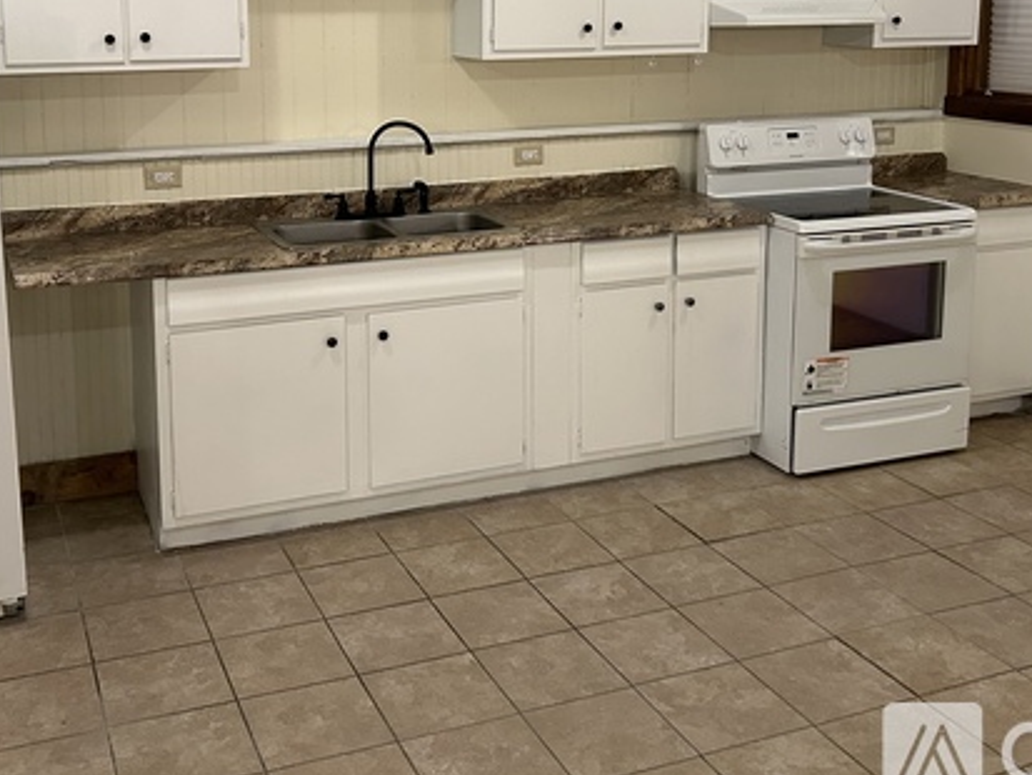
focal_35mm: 42
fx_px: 1253
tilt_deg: -7.7
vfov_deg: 33.6
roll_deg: +1.2
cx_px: 454
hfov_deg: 44.7
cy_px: 178
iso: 320
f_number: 1.5
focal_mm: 5.7
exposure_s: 1/60
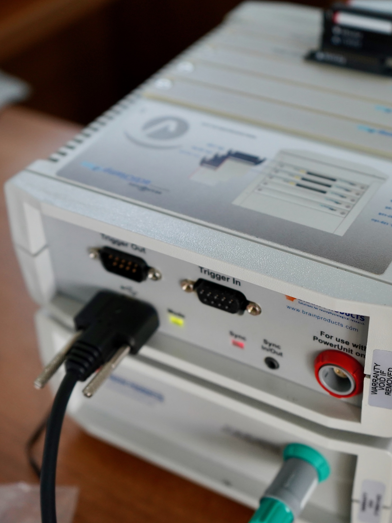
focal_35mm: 54
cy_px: 259
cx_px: 240
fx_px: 815
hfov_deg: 27.0
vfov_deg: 35.5
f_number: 4
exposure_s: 1/160
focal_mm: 37
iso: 1600
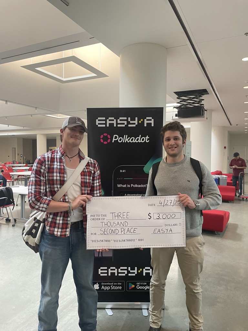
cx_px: 124
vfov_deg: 67.3
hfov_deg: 53.1
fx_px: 248
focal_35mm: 26
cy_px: 166
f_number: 1.6
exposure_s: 1/60
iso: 160
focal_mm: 4.2
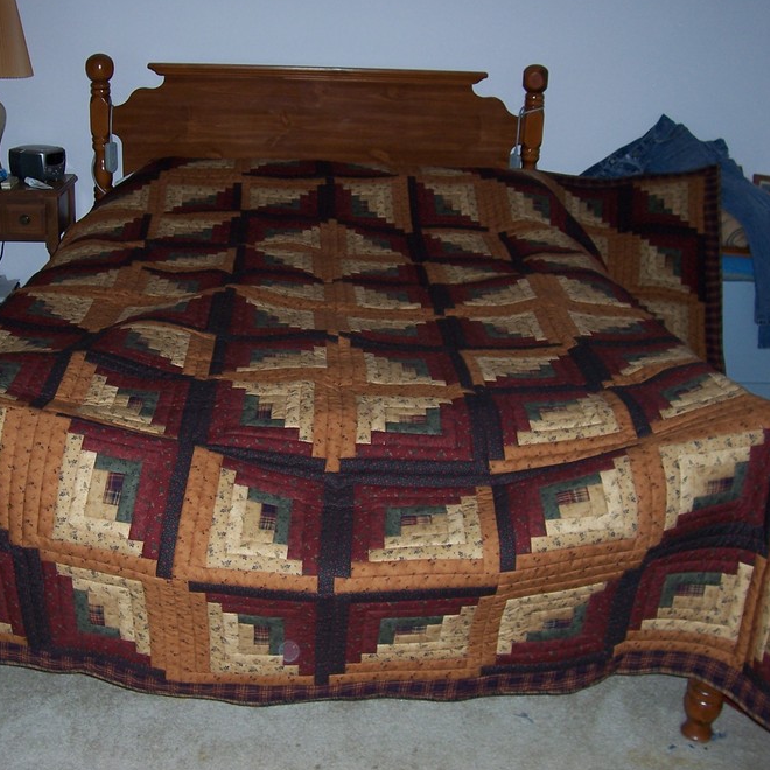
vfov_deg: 40.9
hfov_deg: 40.7
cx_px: 308
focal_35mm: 41
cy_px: 383
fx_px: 1032
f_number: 2.7
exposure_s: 1/60
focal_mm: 5.6
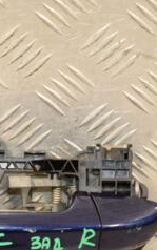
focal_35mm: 185
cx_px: 22
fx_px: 1265
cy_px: 208
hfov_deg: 7.1
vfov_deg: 11.3
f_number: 4.8
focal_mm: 48
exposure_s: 1/200
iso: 800
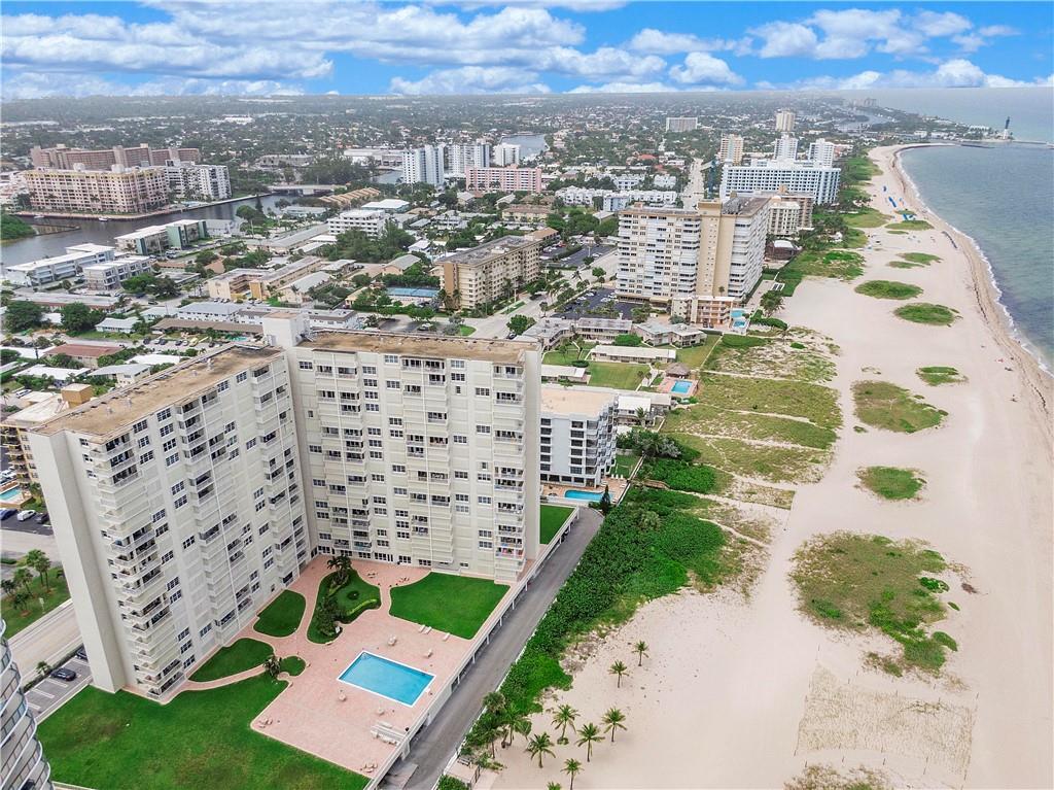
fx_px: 730
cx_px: 527
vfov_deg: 56.8
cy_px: 395
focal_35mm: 24
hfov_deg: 71.6
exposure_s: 1/2000
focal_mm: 4.39
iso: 100
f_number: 2.8
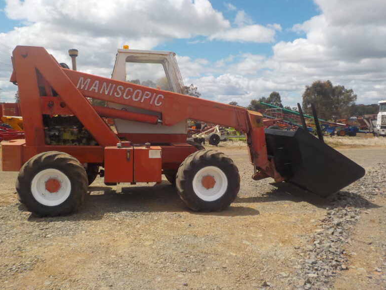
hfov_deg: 58.3
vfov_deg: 45.5
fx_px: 346
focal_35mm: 31
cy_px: 149
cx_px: 189
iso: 125
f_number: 6.6
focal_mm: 4.1
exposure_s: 1/500
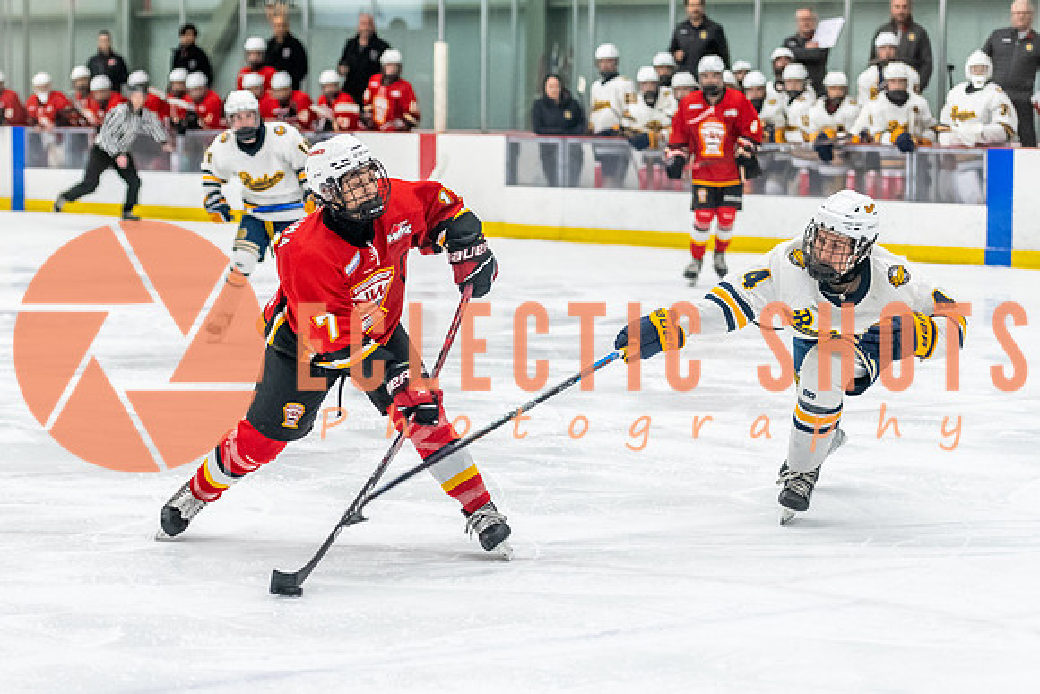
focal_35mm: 125
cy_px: 491
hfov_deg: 16.3
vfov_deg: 10.9
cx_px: 304
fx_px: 3621
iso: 3200
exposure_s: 1/800
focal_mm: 86
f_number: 2.8
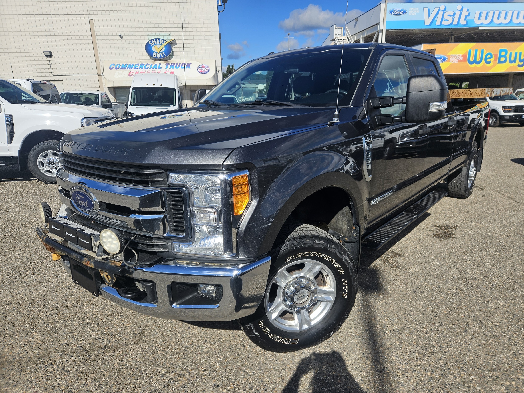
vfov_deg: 58.9
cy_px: 196
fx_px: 348
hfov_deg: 73.9
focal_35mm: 23
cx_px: 262
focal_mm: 5.4
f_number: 1.8
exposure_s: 1/2450
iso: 25
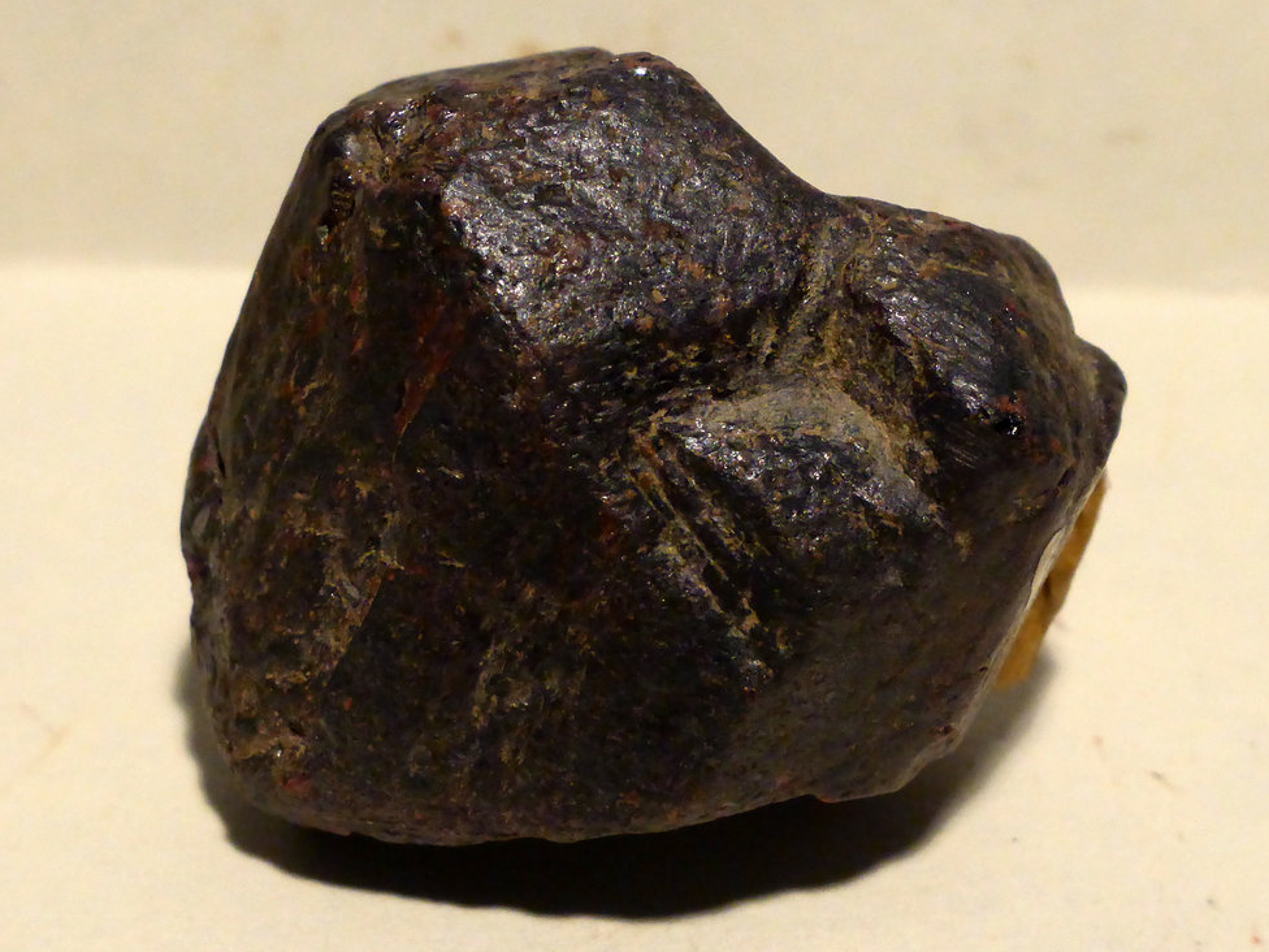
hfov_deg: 19.6
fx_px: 3666
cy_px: 466
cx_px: 633
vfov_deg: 14.8
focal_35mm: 100
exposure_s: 1/40
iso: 400
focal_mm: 10.3
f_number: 4.7
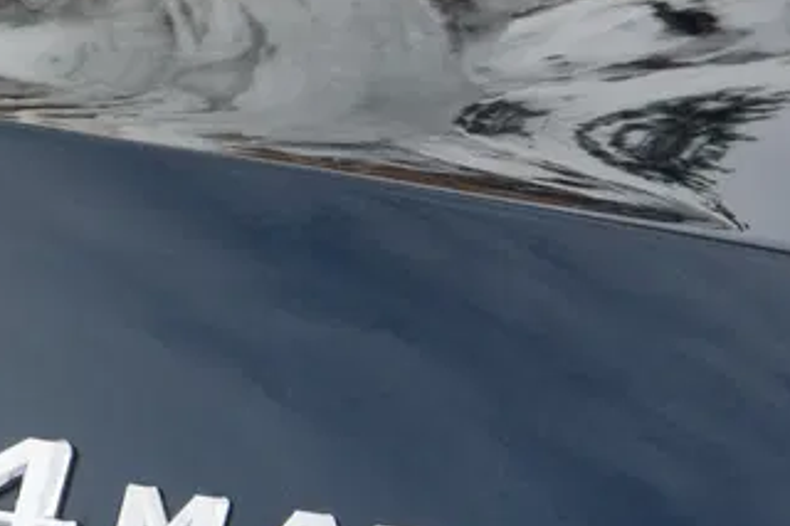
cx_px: -449
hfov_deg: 10.2
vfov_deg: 7.0
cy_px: -126
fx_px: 4277
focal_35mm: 195
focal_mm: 52
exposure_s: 1/50
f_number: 18
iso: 100
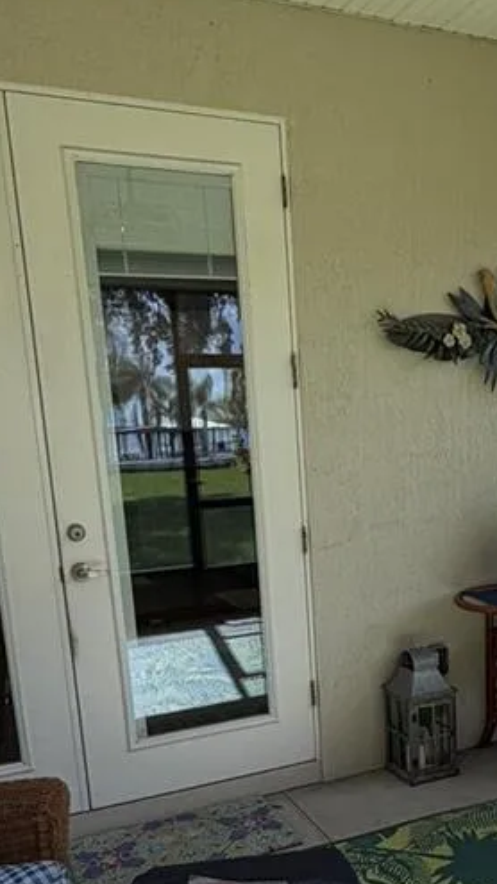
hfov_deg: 31.3
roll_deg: +2.4
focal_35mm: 37
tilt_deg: -12.7
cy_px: 620
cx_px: 383
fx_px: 868
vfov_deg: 52.5
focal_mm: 2.22
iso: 40
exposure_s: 1/574
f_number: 2.2
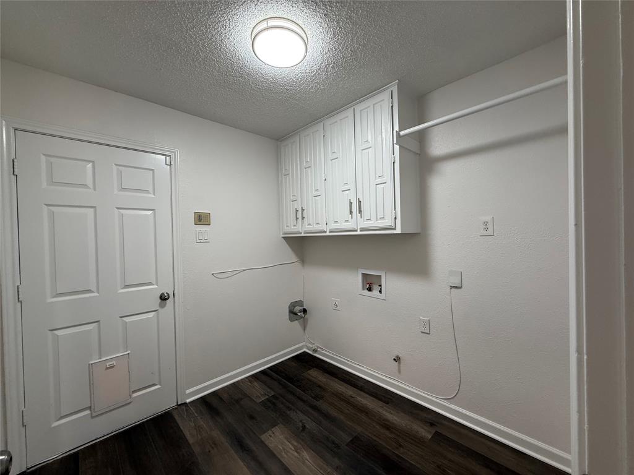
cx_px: 317
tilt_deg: +0.8
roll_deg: +1.1
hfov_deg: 102.1
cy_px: 238
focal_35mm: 14
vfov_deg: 85.7
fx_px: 256
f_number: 2.2
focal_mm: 2.22
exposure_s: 1/120
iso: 200
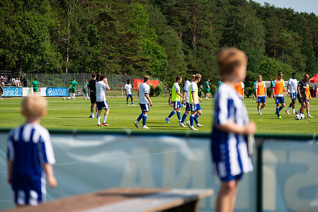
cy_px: 106
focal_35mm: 130
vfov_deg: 10.5
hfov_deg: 15.8
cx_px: 159
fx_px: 1148
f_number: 3.2
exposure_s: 1/2500
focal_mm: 130
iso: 140
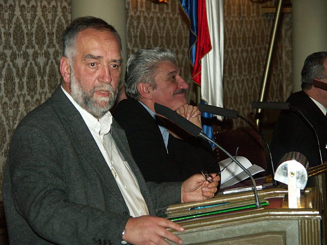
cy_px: 122
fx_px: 1767
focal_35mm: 187
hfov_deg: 10.6
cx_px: 164
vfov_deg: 7.9
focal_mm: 47.64
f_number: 3.5
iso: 200
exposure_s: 1/200
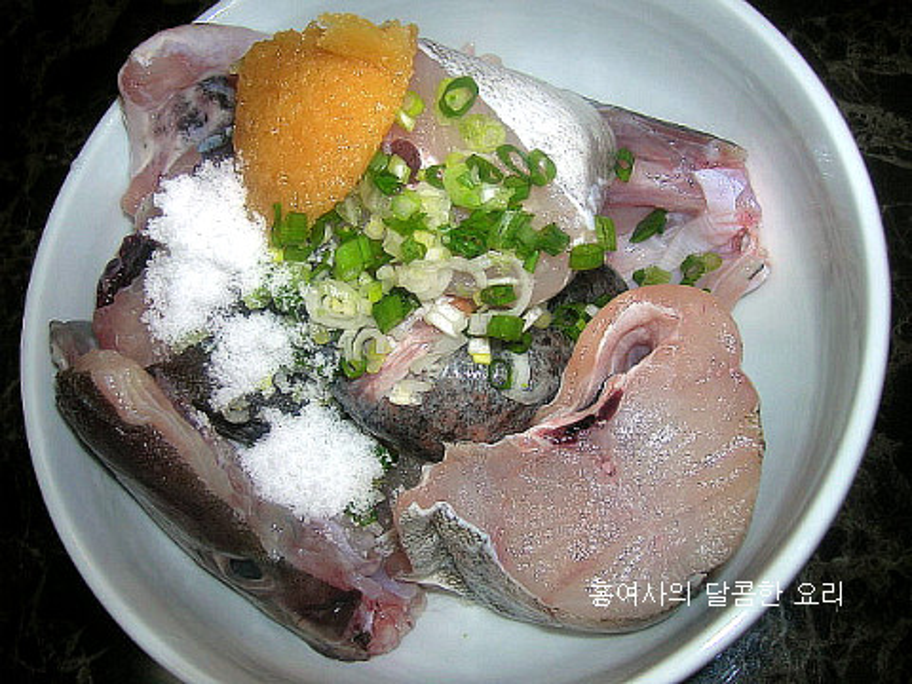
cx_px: 456
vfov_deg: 41.8
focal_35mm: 34
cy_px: 342
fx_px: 896
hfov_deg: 54.0
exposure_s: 1/60.1
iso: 50
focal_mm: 5.7
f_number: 2.9
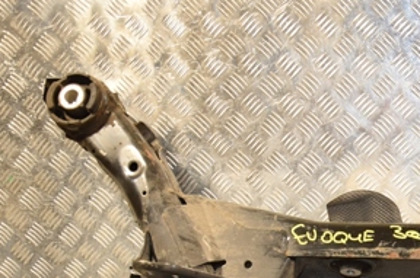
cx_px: 429
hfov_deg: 27.1
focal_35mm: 70
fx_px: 817
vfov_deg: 18.7
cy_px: 290
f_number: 5
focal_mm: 21
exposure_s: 1/125
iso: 800
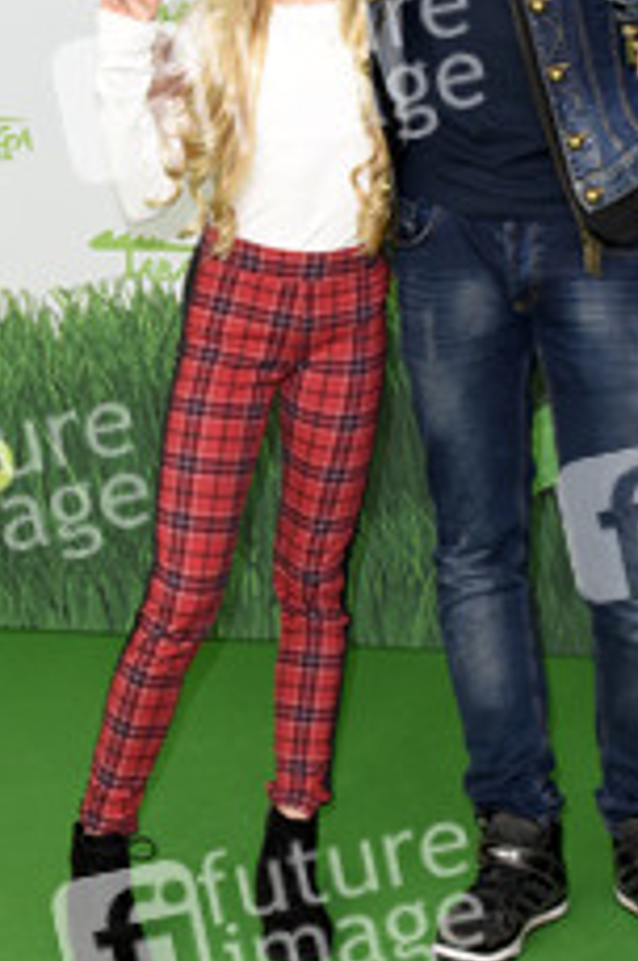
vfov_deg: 24.1
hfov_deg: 16.2
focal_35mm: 84
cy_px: 294
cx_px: 390
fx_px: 2240
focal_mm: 32
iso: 500
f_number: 5.6
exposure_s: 1/125
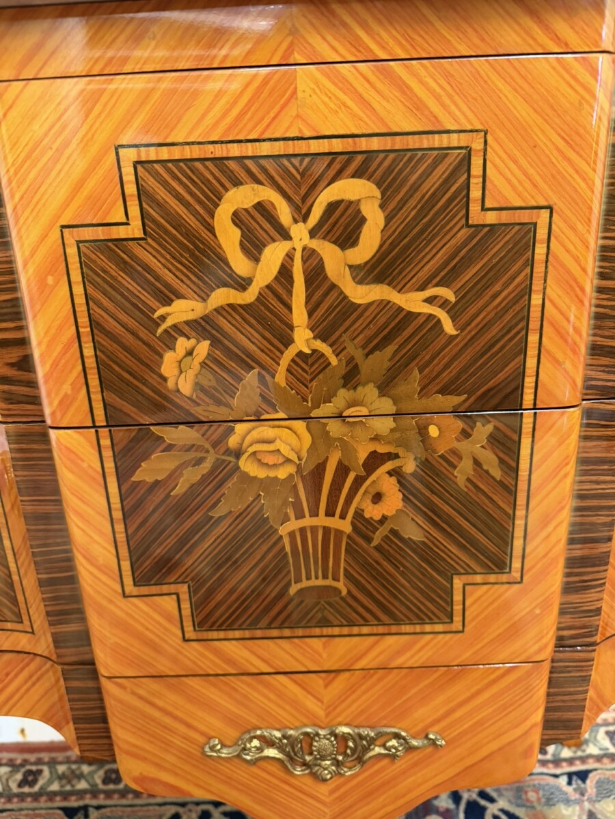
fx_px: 569
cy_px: 410
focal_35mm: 24
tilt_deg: -18.2
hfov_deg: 56.8
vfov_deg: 71.6
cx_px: 308
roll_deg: +2.0
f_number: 1.78
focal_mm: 6.76
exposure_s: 1/50
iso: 640
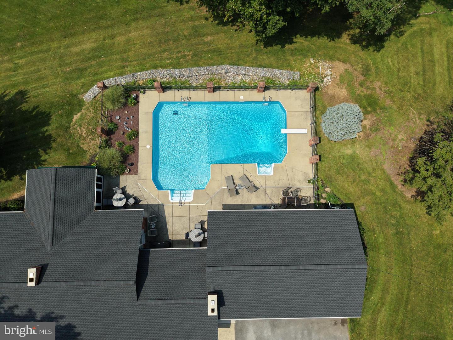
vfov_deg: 56.8
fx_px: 314
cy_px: 170
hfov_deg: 71.6
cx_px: 226
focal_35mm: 24
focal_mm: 8.67
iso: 200
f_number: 1.8
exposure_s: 1/6400
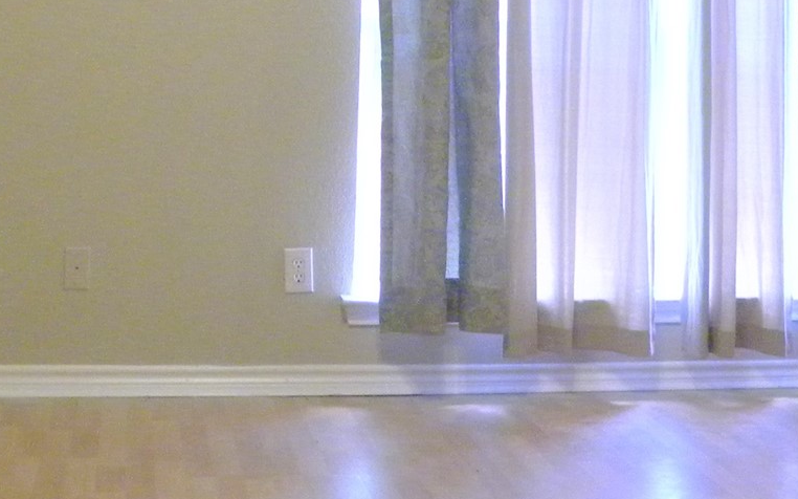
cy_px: -106
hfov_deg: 27.8
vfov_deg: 16.8
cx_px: 426
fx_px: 1609
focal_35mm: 74
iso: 400
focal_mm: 4.6
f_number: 2.8
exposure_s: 1/61.3
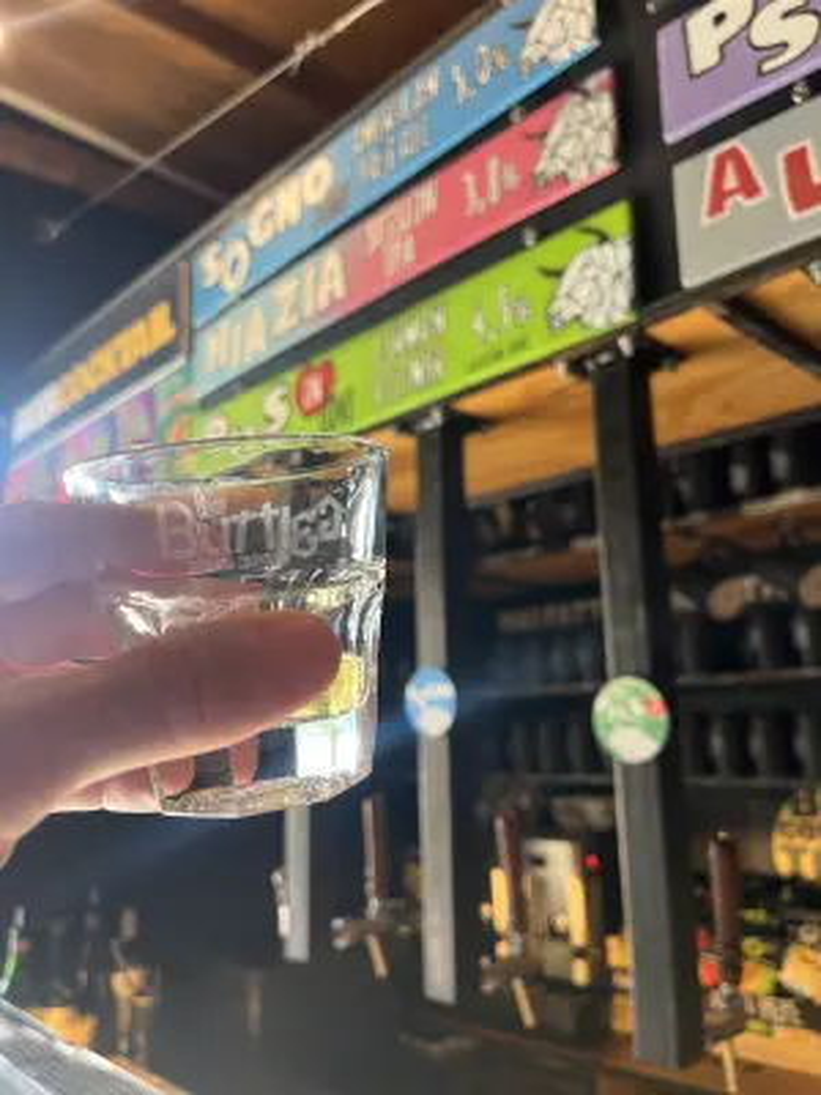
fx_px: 822
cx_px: 410
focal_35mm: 26
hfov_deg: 53.1
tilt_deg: +13.2
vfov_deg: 67.3
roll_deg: -0.7
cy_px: 548
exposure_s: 1/94
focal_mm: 5.1
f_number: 1.6
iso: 125
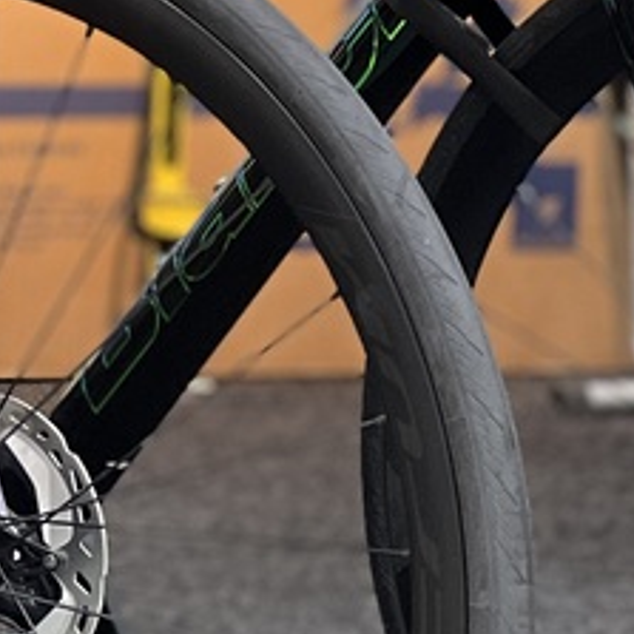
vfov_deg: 5.7
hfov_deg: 5.6
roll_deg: +0.1
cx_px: -625
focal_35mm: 307
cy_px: -48
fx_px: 6361
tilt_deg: -1.3
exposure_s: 1/33
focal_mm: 9
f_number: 2.8
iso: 200
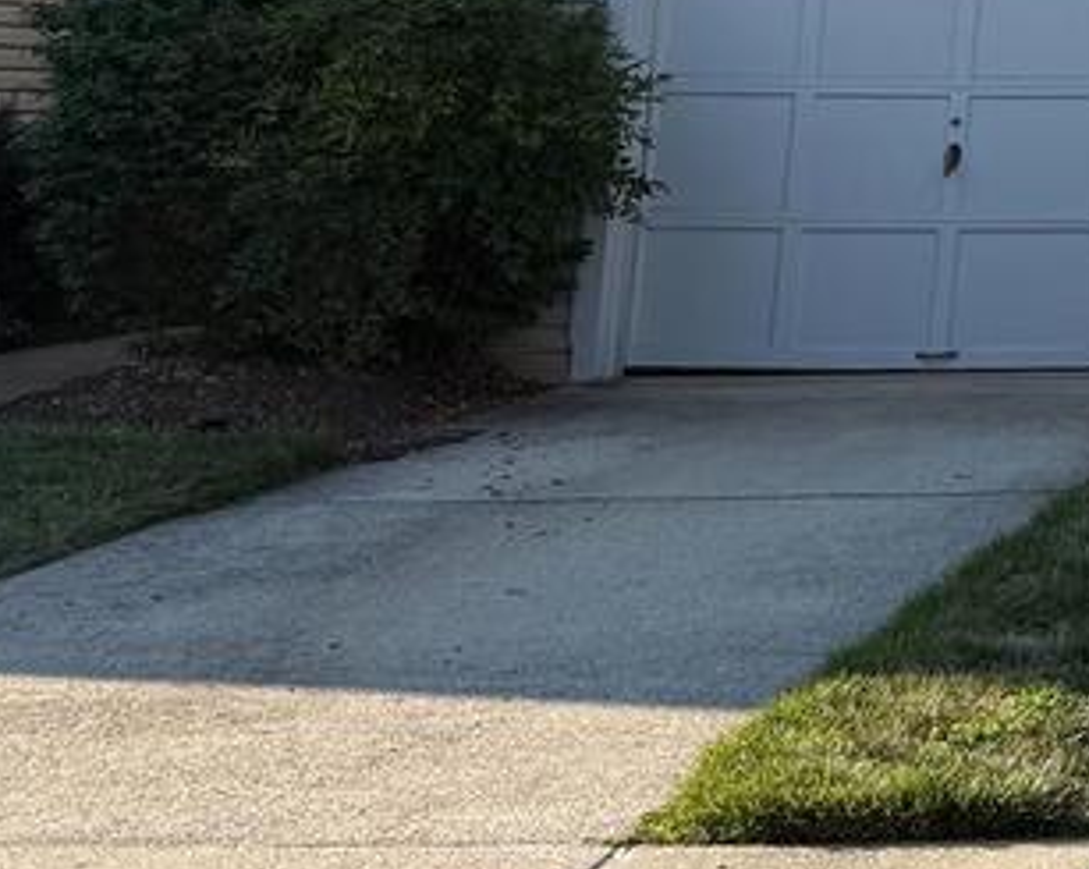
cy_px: -631
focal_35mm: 110
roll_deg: +0.8
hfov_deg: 13.7
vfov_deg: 12.9
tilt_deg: +11.9
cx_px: 2419
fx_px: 3542
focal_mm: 6.76
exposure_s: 1/2801
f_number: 1.78
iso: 80
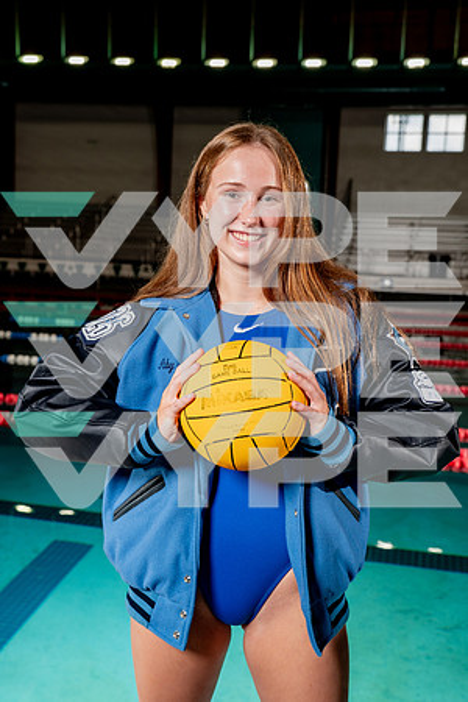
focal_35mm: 50
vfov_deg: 39.6
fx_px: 975
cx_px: 234
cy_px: 351
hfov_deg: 27.0
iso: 400
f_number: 6.3
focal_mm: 50
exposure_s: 1/250
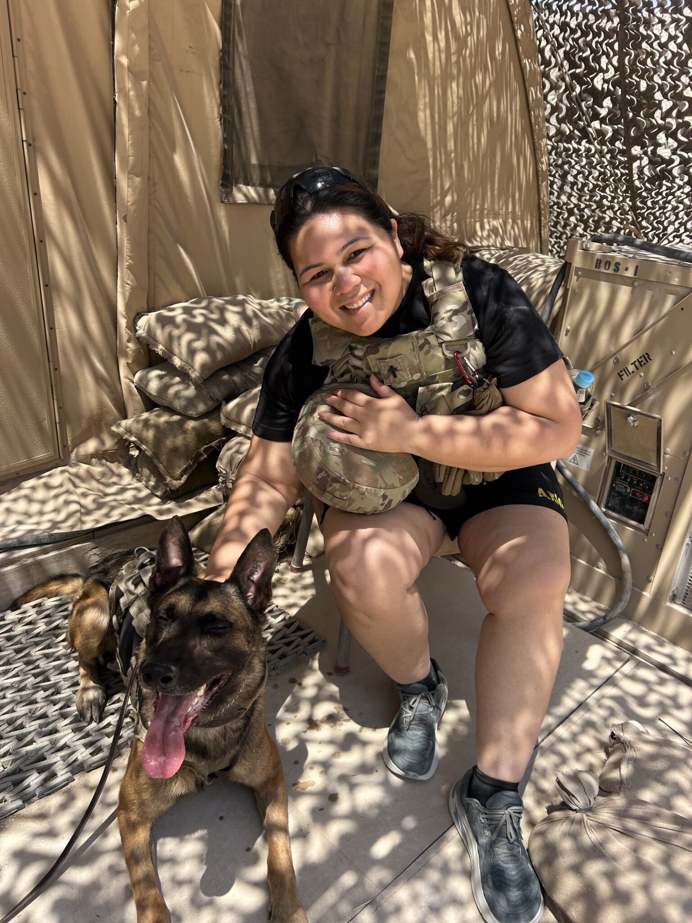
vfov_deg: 67.3
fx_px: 693
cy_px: 462
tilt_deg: -22.3
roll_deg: -3.1
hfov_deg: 53.1
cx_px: 346
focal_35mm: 26
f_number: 1.5
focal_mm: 5.7
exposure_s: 1/797
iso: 50
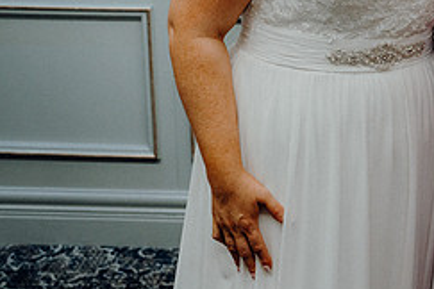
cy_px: -26
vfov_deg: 14.4
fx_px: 1121
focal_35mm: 93
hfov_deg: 21.1
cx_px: 443
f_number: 5
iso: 2500
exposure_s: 1/160
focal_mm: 39
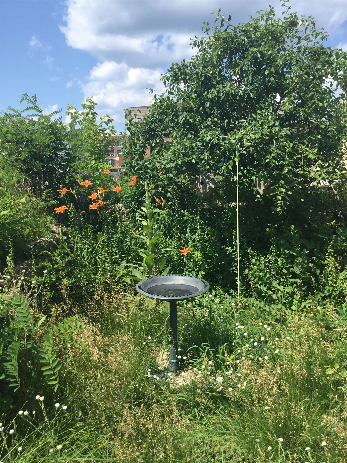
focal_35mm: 31
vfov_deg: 58.4
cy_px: 232
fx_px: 414
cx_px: 174
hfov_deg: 45.4
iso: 25
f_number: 2.4
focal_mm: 3.3
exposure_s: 1/1058
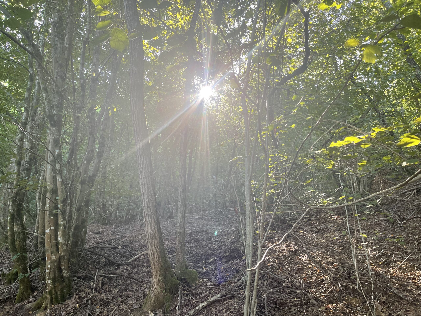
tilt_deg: +14.6
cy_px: 158
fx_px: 304
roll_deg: -5.6
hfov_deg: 69.4
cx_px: 210
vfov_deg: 54.9
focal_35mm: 25
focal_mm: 5.1
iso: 100
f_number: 1.6
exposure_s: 1/121
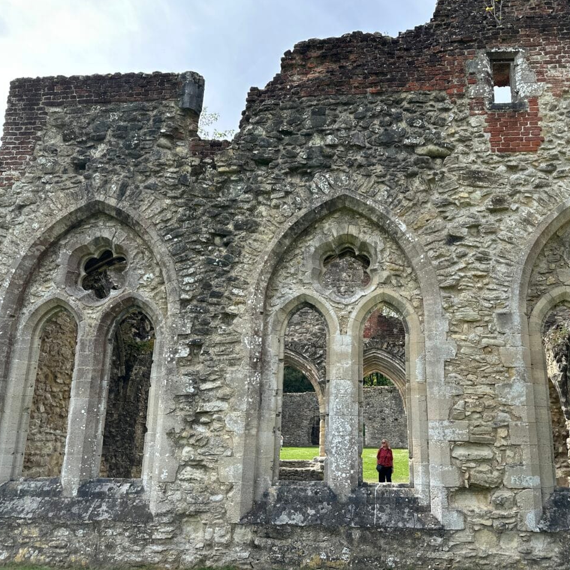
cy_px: 278
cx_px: 345
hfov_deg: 55.2
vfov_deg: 55.6
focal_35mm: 29
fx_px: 540
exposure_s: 1/1613
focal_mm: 6.86
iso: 80
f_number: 1.78
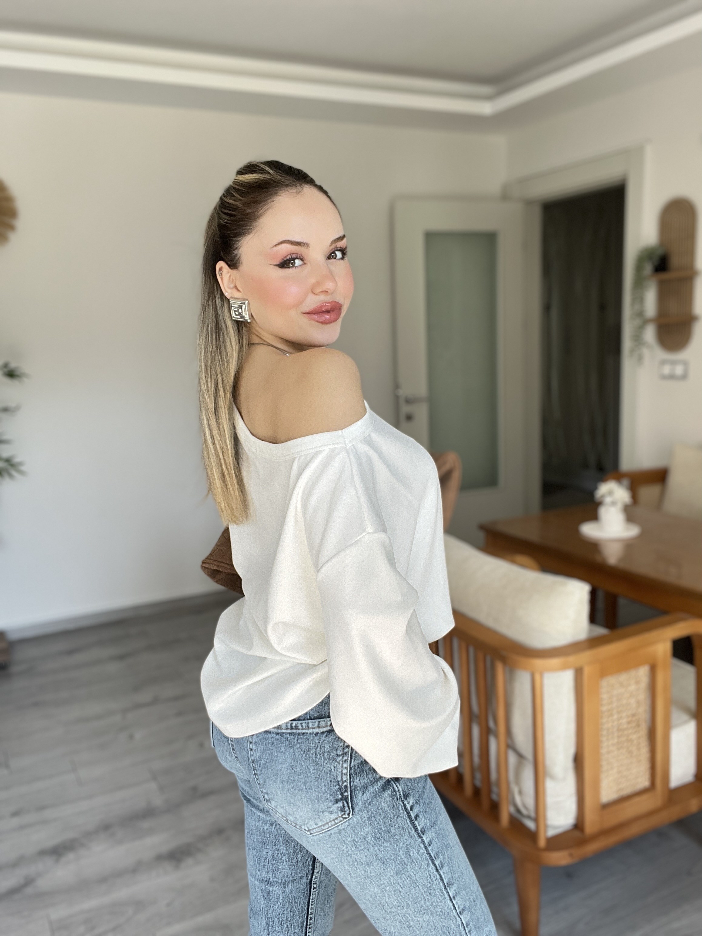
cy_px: 468
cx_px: 351
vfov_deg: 60.0
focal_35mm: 30
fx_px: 811
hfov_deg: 46.8
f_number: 2.2
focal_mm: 2.71
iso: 64
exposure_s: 1/121
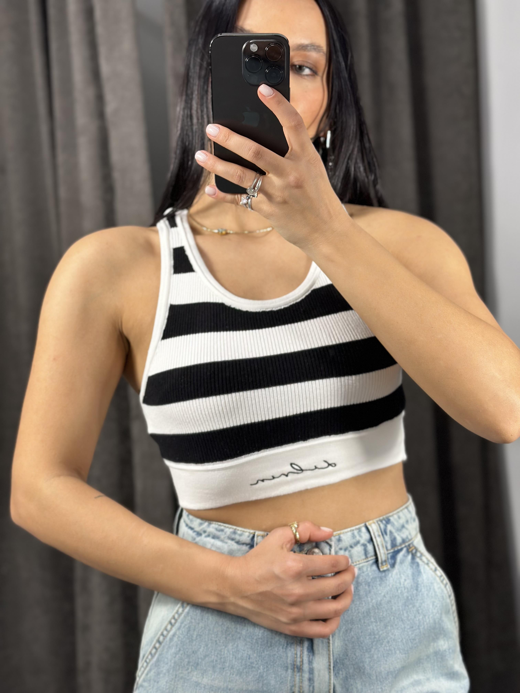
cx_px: 260
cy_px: 346
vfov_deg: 39.7
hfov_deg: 30.3
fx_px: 961
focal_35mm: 48
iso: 125
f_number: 1.78
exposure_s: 1/100
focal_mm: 6.86
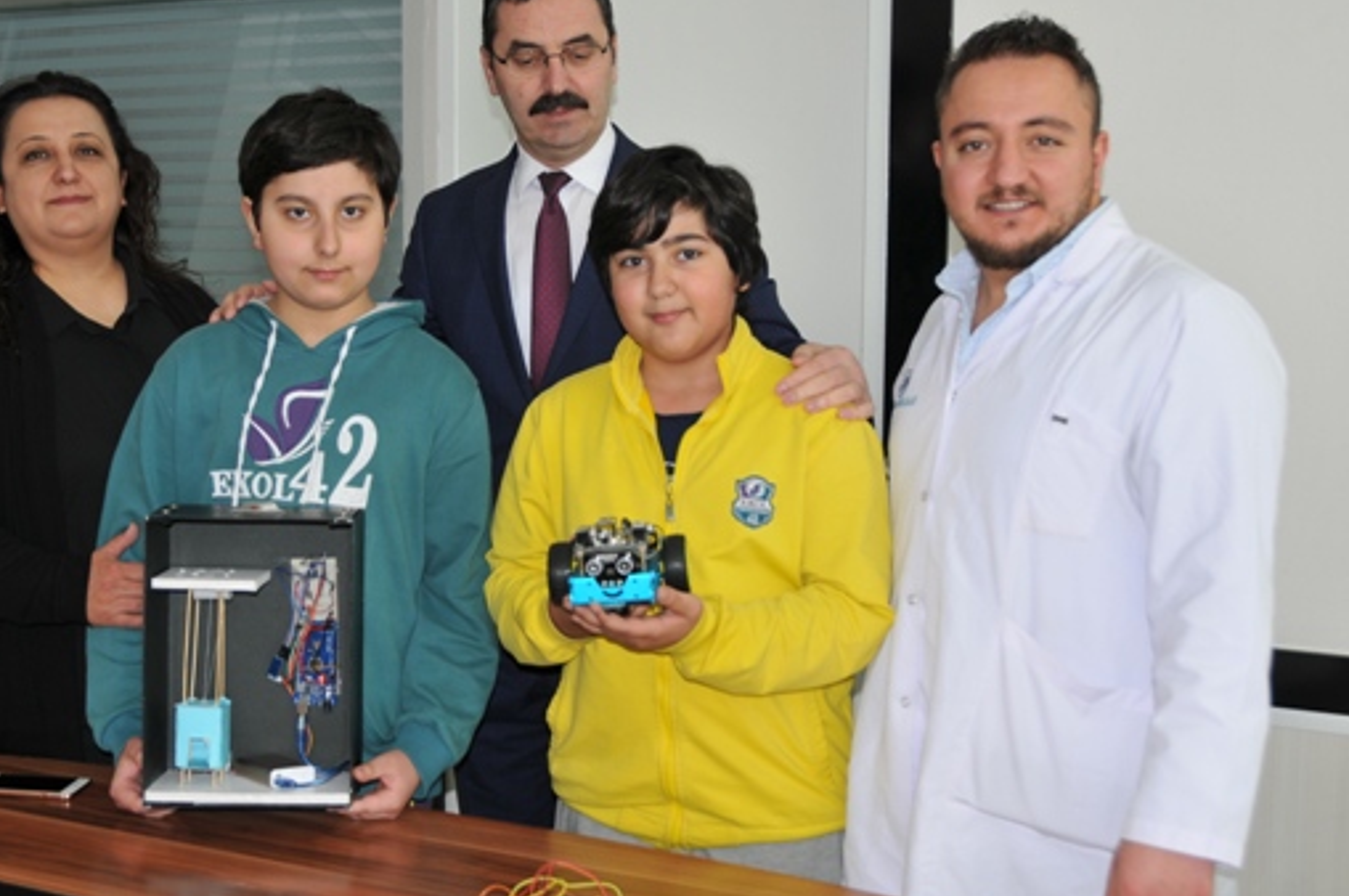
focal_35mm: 49
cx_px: 570
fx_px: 1834
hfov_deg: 40.3
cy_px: 420
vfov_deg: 27.4
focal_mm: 26
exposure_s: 1/60
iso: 200
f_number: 3.8
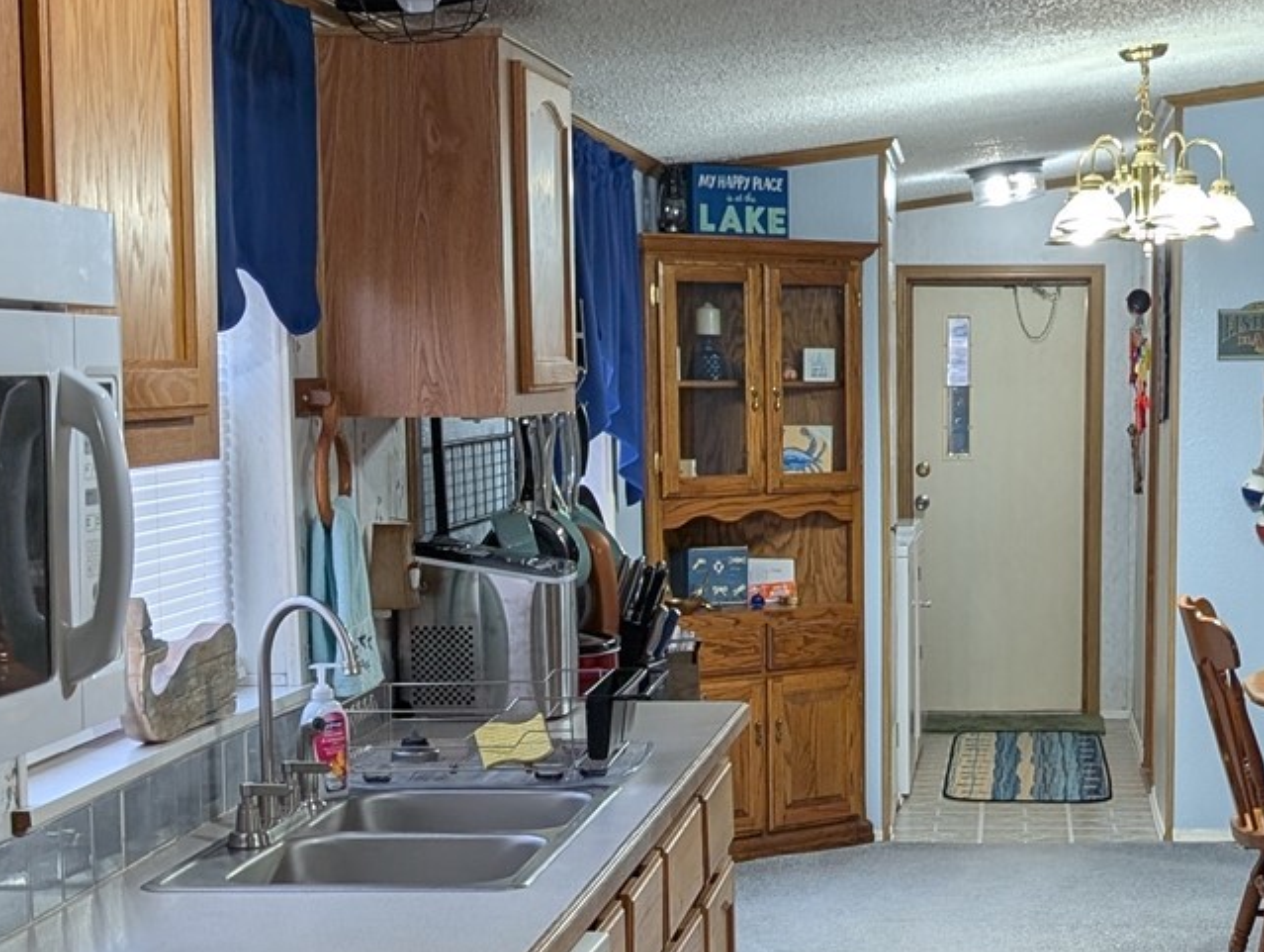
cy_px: 754
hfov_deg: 26.6
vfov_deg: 20.3
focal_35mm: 72
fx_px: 2633
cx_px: 959
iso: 41
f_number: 1.68
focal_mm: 6.9
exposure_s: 1/30
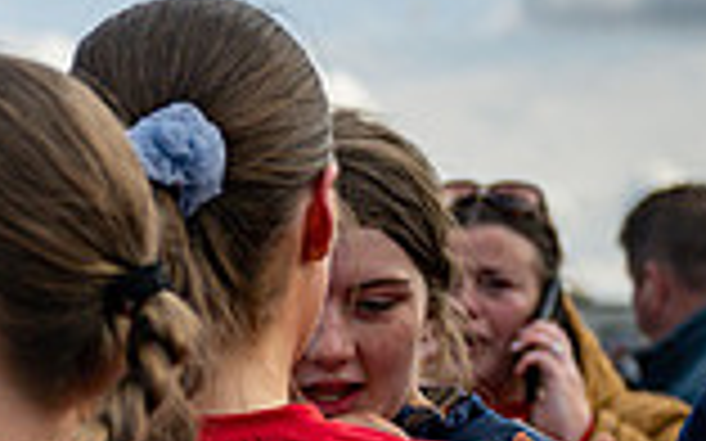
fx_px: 3327
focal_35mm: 173
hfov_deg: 11.6
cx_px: -378
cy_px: 331
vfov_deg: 7.6
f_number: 2.8
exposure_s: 1/8000
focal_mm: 46
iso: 125
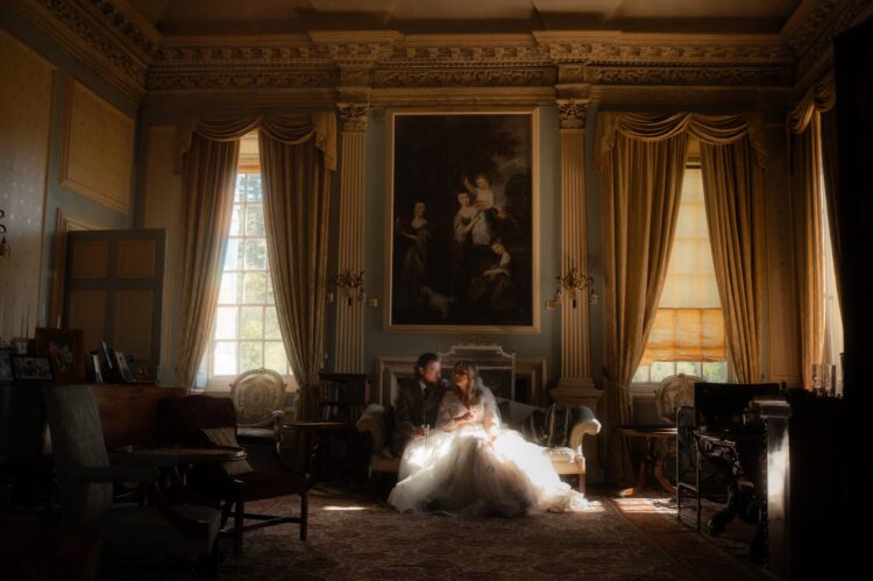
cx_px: 436
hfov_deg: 54.5
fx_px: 848
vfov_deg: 37.8
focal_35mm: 35
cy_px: 290
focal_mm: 35
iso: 100
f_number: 1.8
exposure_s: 1/400
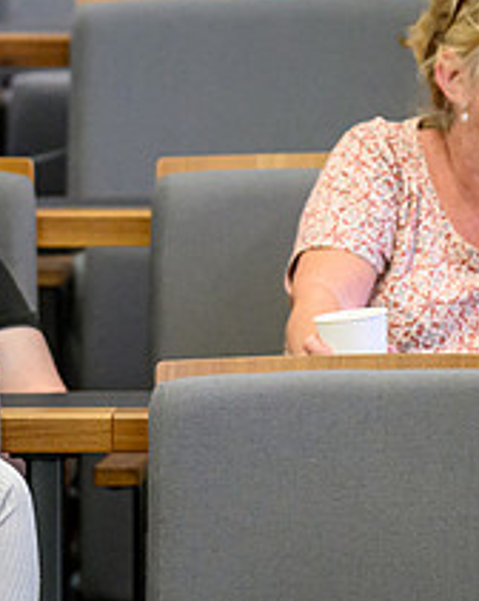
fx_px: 10539
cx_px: -128
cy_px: 168
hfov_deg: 2.6
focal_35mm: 593
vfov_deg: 3.3
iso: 3200
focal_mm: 150
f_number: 2.8
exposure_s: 1/250
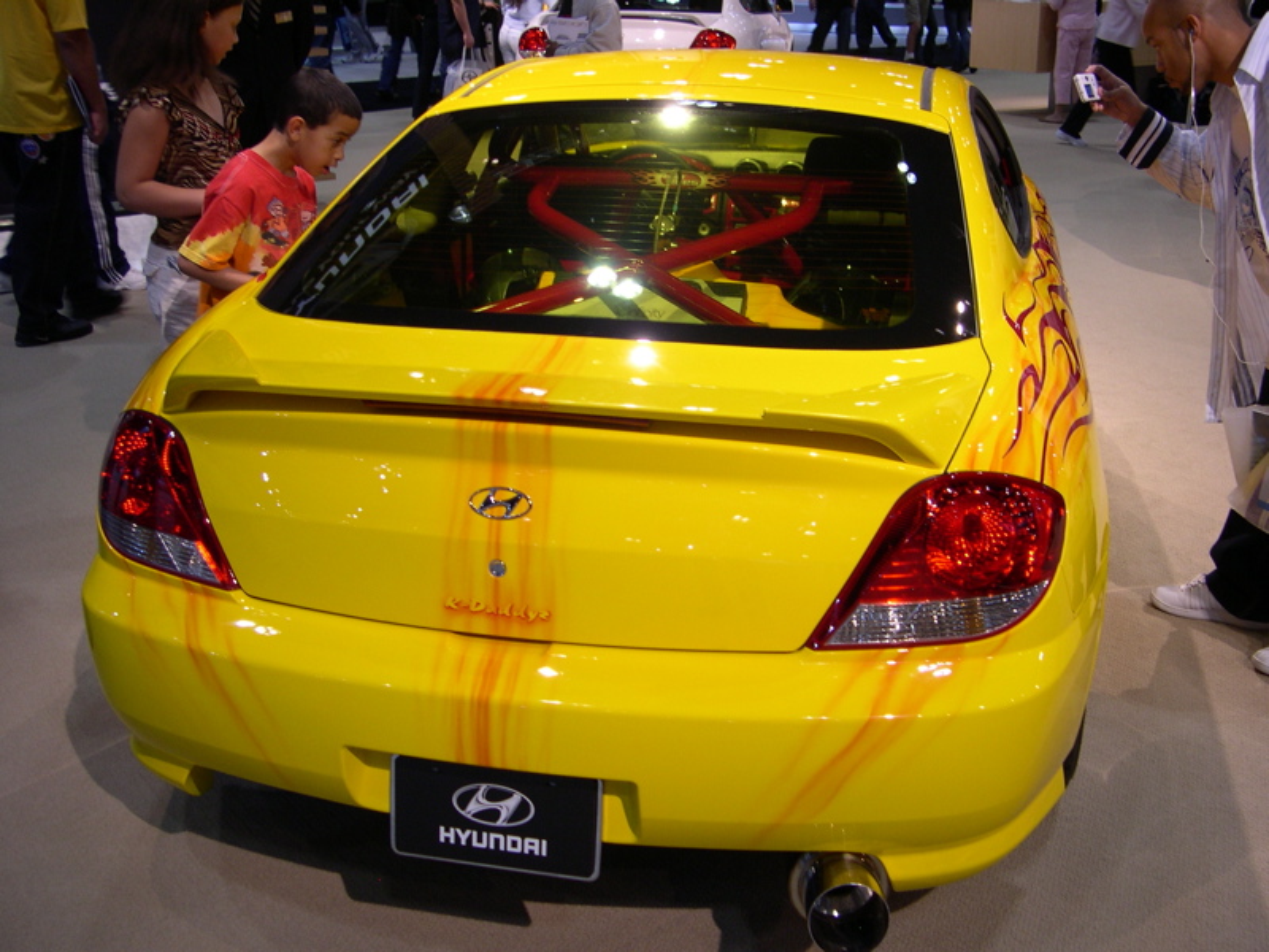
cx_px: 634
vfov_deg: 37.7
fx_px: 1393
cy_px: 476
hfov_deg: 49.0
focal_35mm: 38
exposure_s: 1/39.3
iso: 100
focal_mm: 8
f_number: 2.8
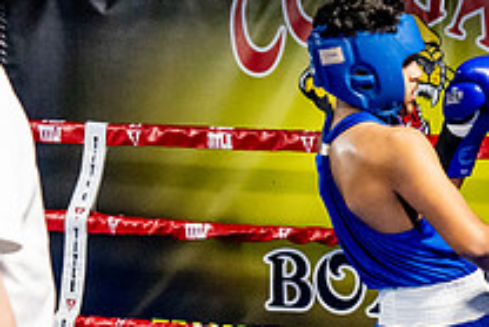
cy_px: 274
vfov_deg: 9.4
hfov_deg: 13.7
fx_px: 1971
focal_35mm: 145
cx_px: 614
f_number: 2.8
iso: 5000
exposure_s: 1/800
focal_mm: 35
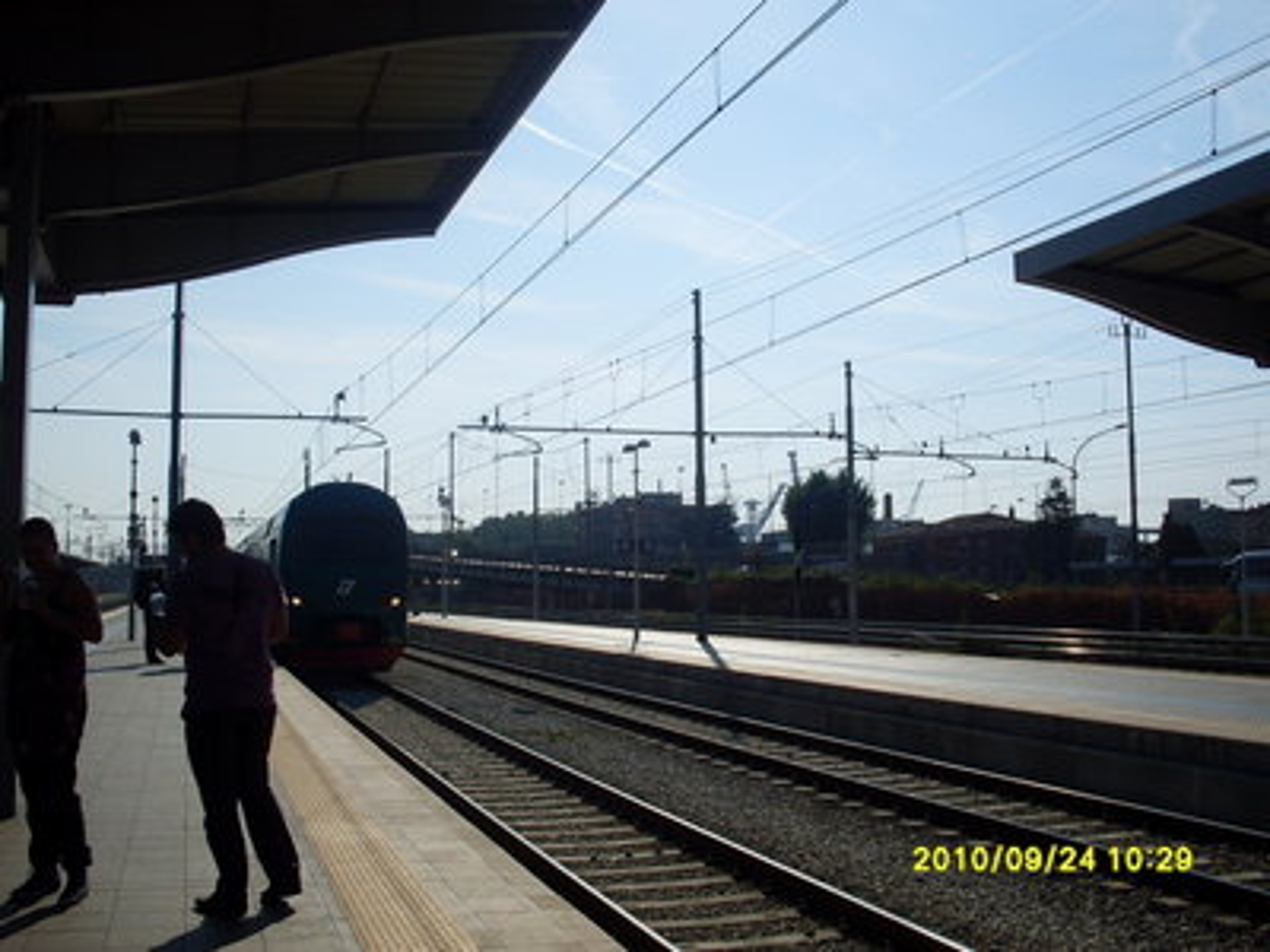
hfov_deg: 49.0
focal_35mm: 38
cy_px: 476
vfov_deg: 37.7
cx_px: 635
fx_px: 1394
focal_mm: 6.3
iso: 80
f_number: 8.4
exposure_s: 1/750
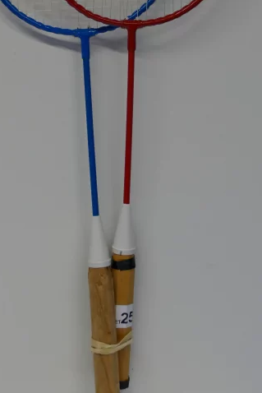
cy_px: 91
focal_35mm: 102
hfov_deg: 13.4
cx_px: 90
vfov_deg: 19.8
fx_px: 1113
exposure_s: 1/80
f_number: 3.5
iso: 400
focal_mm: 22.2
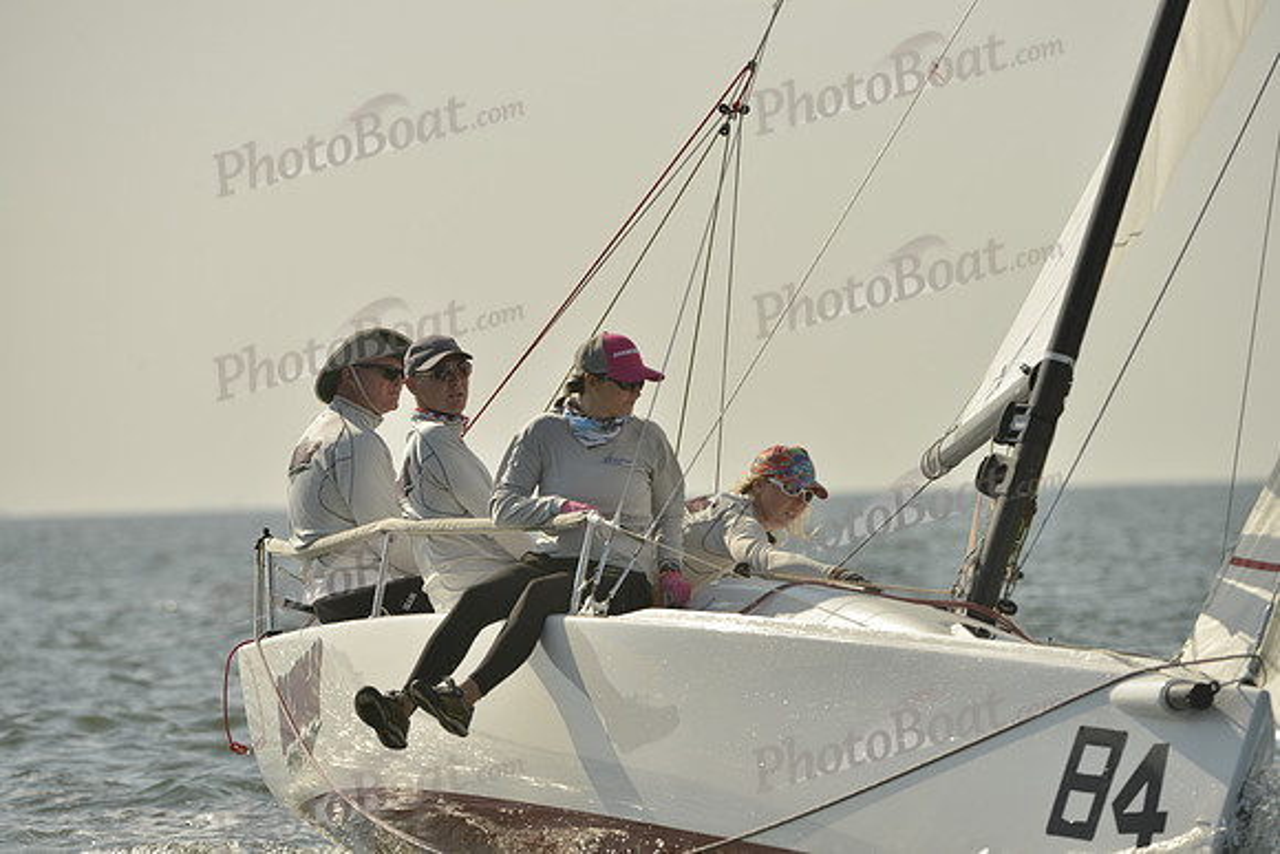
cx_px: 640
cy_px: 427
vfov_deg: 3.8
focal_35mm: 360
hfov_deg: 5.7
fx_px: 12802
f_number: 8
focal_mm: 360
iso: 280
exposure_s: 1/1600
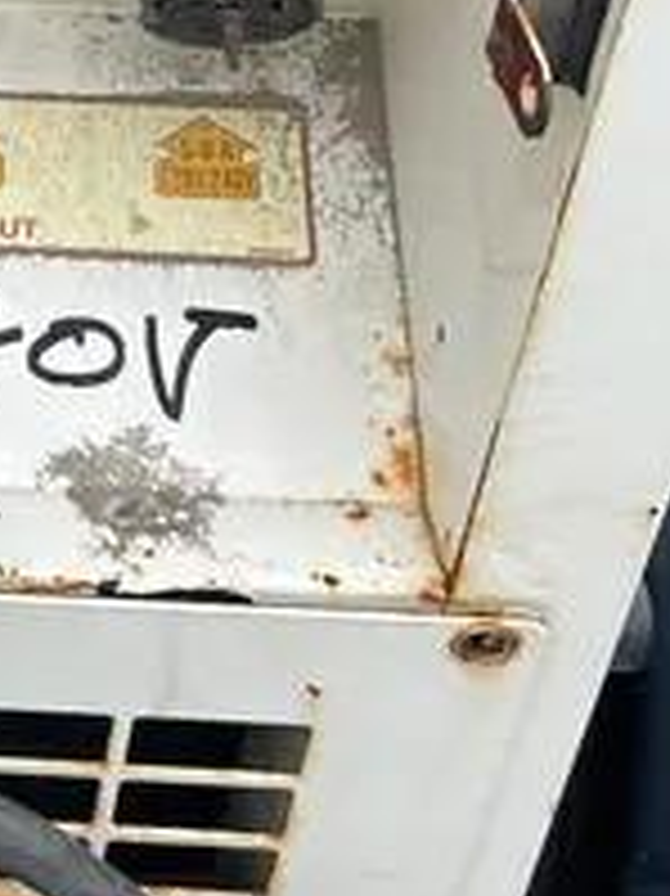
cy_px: -97
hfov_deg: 14.0
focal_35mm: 96
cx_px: -454
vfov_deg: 19.6
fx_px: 2480
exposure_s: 1/932
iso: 50
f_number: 1.5
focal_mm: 5.7
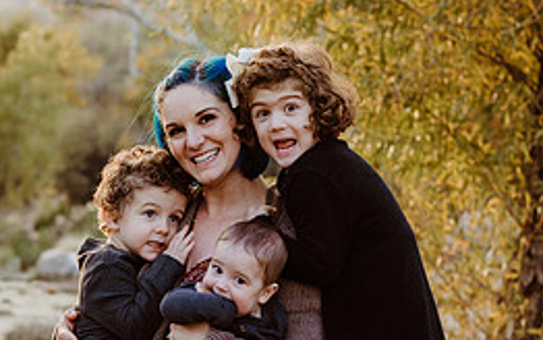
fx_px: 1673
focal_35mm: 113
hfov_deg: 18.3
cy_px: 295
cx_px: 147
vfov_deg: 11.5
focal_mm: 50
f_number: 3.2
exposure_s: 1/500
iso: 400
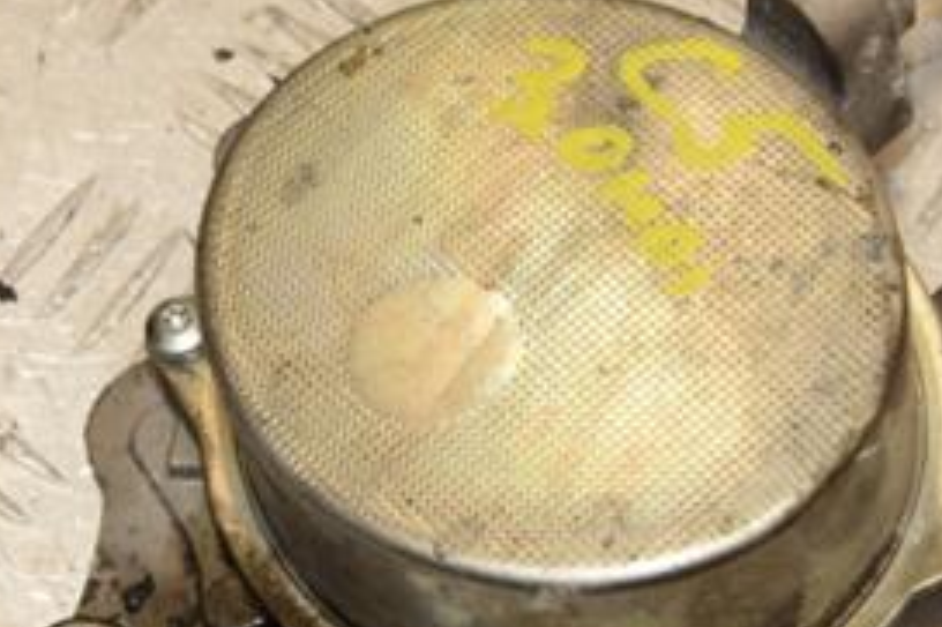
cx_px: 613
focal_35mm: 149
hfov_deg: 13.8
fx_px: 3899
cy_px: 322
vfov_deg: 9.2
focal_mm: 45
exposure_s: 1/200
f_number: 10
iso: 800
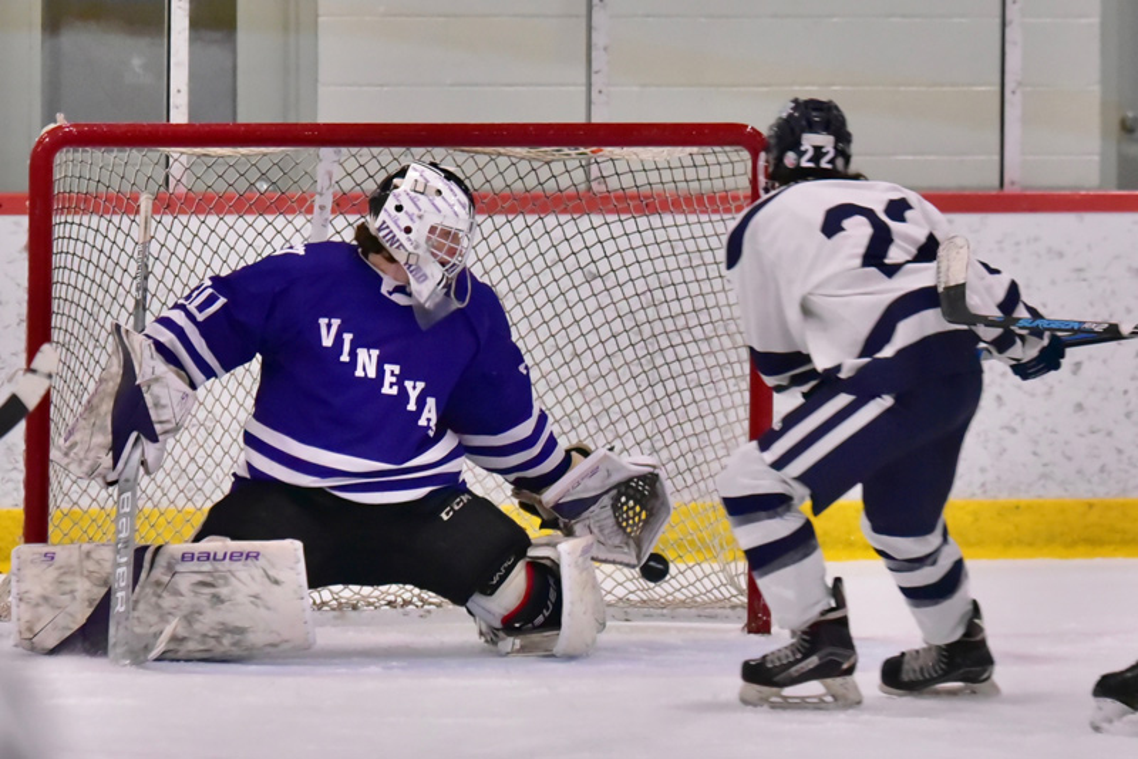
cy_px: 380
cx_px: 569
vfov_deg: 5.5
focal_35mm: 250
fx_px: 7905
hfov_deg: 8.2
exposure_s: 1/800
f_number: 5.6
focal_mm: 250
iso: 5000
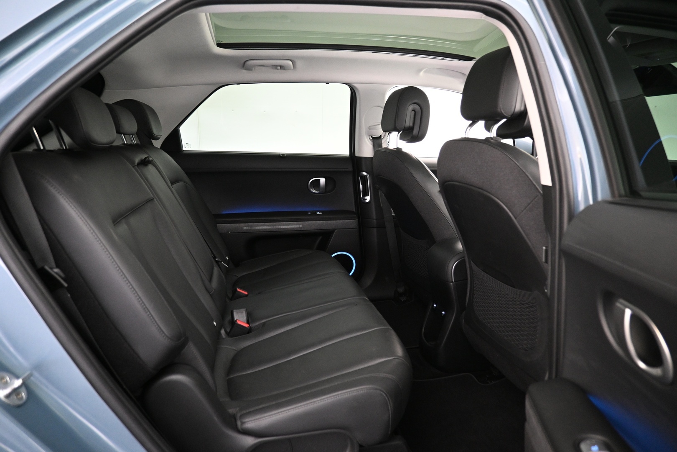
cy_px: 226
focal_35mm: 24
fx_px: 451
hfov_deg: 73.7
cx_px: 338
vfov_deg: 53.1
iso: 1600
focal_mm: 16
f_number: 3.5
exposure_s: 1/10
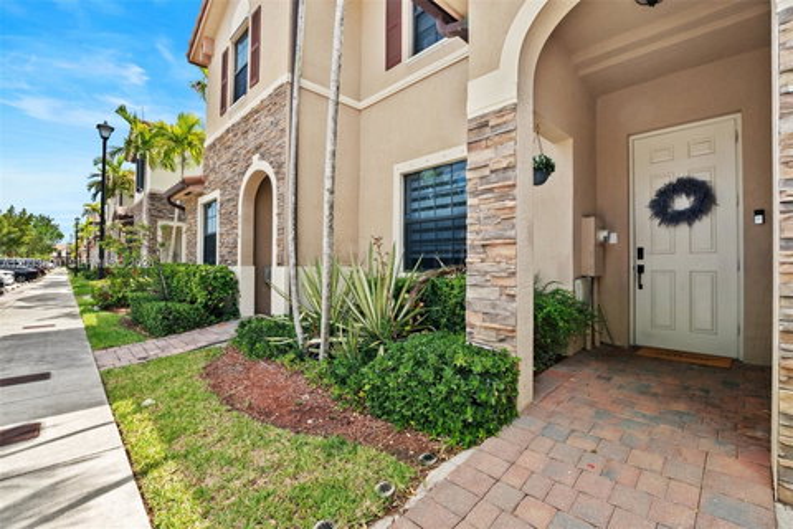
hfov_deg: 100.4
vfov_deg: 77.3
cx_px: 396
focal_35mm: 15
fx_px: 330
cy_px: 264
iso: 200
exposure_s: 1/320
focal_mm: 10
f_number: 8
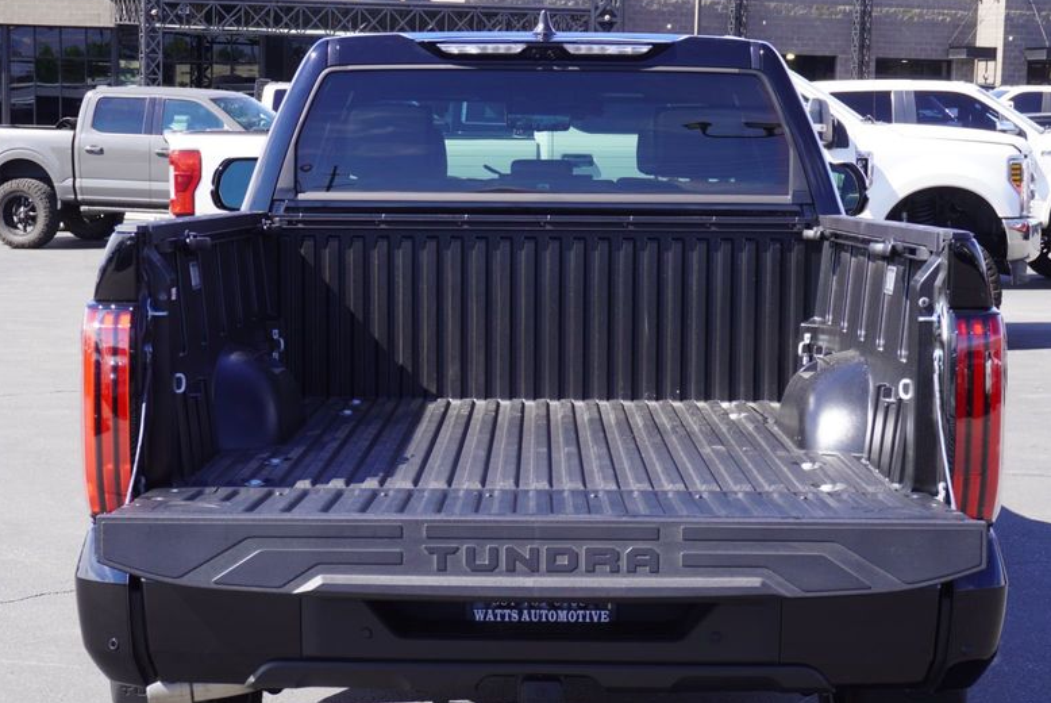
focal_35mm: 75
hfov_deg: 27.0
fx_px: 2191
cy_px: 445
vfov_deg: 18.2
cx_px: 526
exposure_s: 1/80
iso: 100
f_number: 8
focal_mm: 38
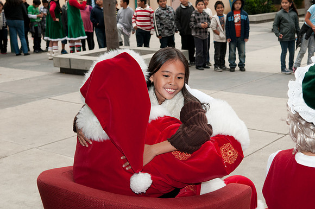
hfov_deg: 35.1
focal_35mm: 57
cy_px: 104
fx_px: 498
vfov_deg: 23.7
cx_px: 158
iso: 320
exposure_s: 1/200
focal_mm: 38
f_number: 7.1
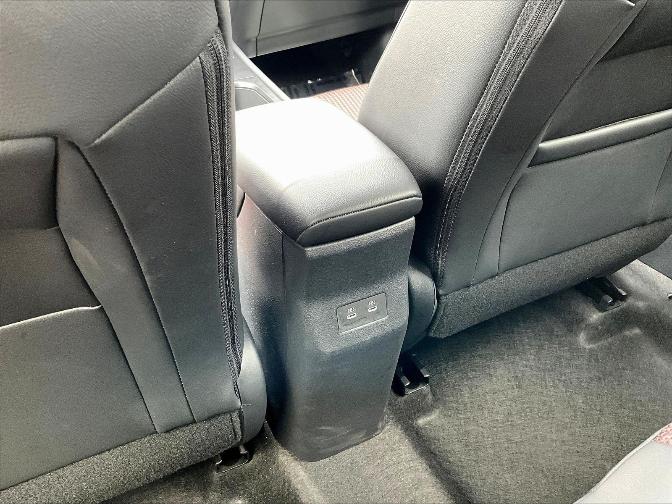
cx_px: 336
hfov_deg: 61.7
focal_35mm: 29
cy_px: 252
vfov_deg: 48.2
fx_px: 563
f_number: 1.8
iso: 320
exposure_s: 1/52
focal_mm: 3
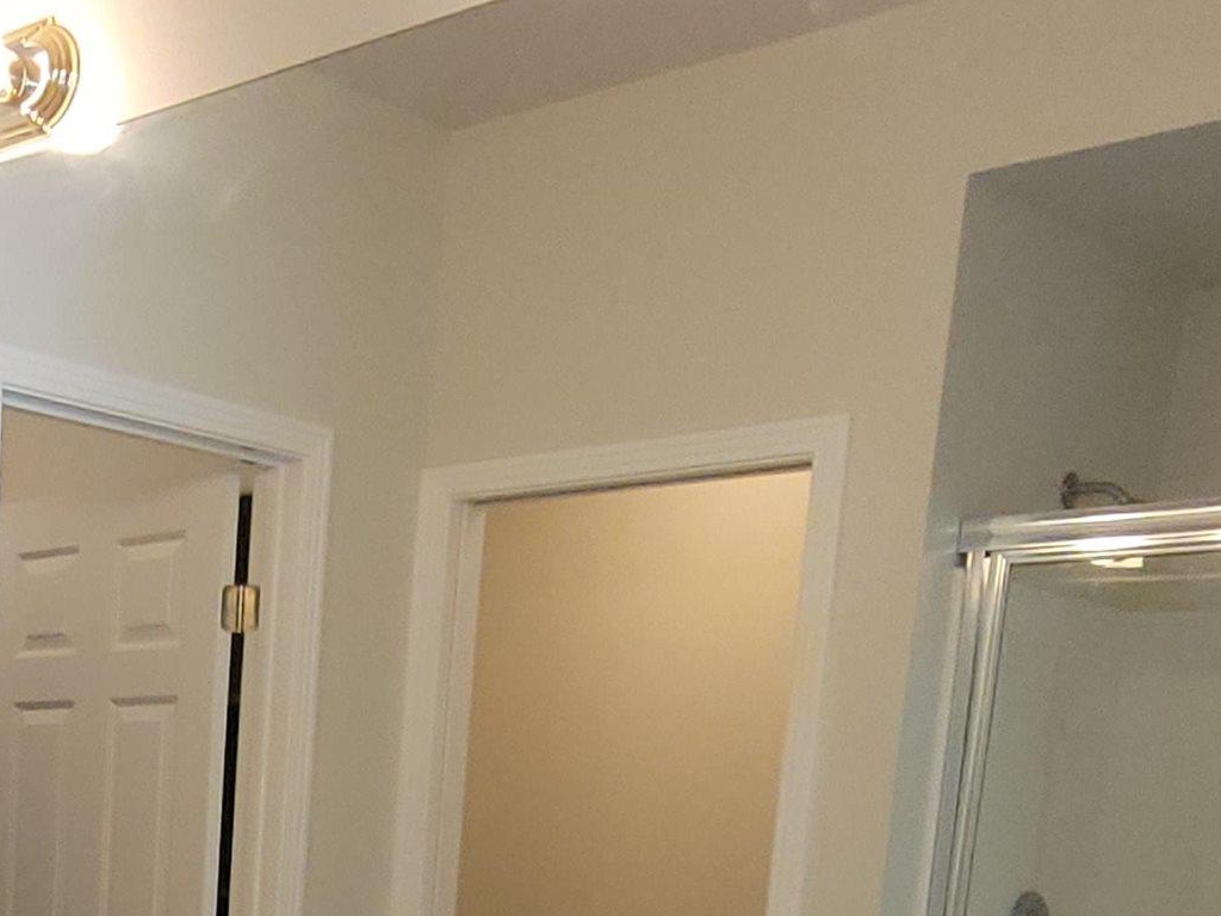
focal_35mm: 39
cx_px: -41
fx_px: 1376
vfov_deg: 29.9
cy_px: 1174
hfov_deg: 40.8
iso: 250
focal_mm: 2.2
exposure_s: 1/60
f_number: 2.2
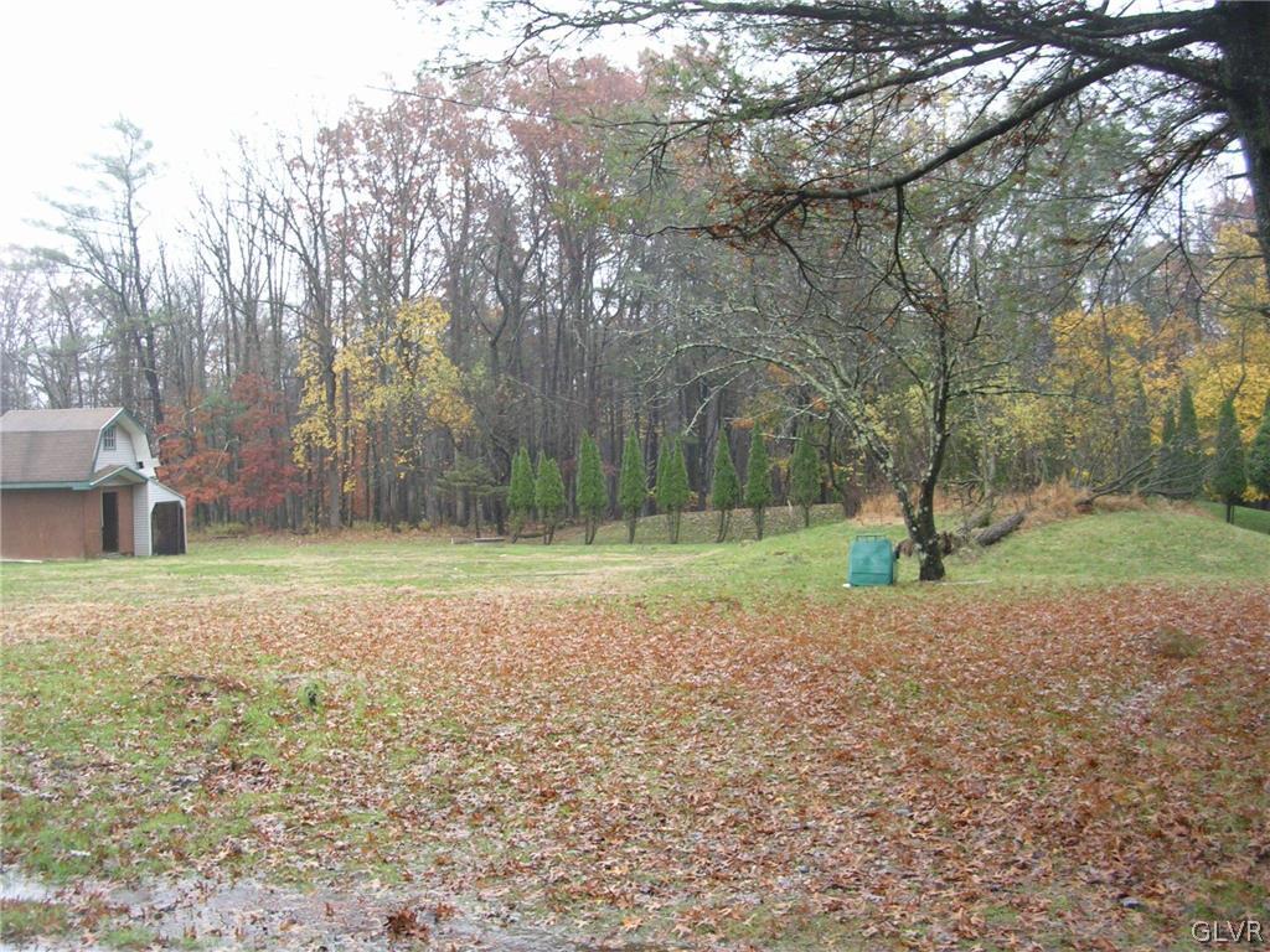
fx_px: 1394
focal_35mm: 38
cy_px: 476
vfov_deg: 37.7
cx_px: 635
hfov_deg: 49.0
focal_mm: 5.8
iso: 75
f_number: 2.8
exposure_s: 1/29.1
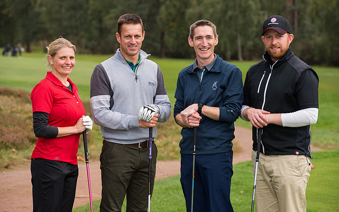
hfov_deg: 10.5
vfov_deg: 6.6
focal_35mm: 200
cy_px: 101
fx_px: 1848
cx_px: 170
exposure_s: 1/250
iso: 400
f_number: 8
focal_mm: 195
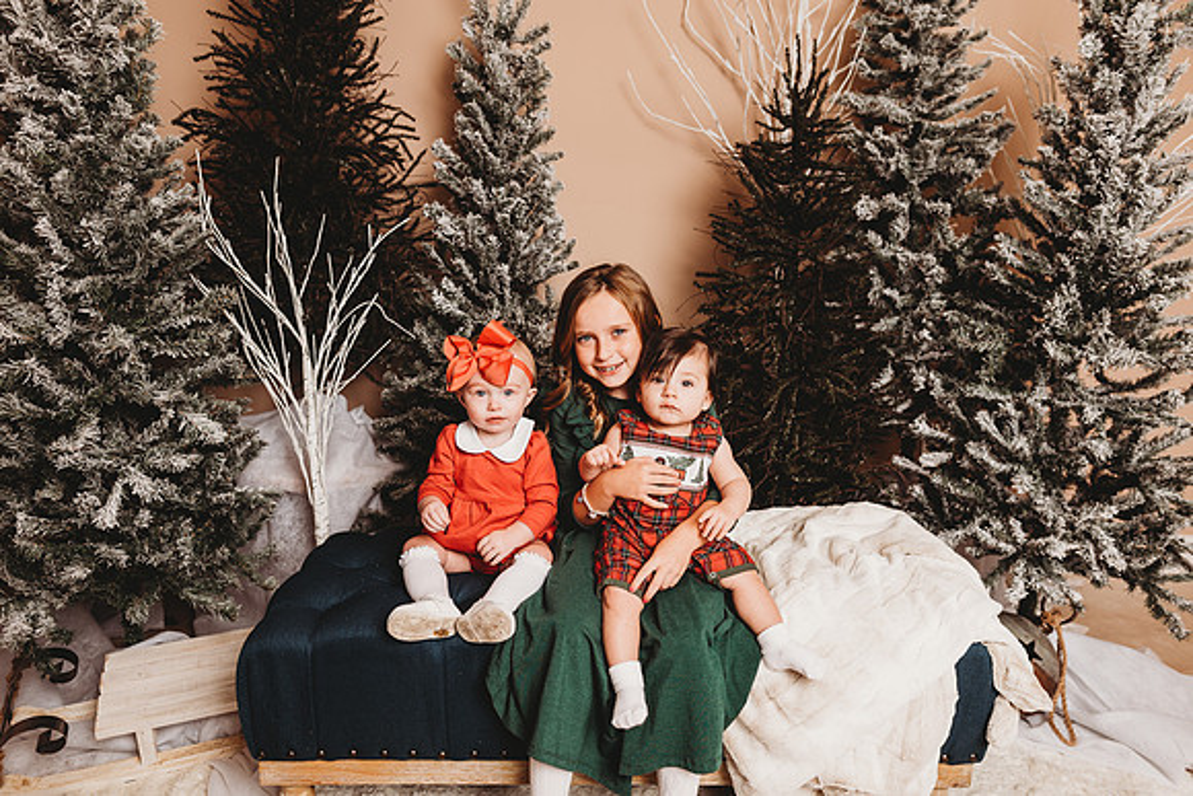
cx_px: 596
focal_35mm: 24
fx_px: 795
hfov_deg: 73.7
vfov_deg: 53.2
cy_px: 398
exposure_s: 1/160
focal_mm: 24
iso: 100
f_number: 3.2
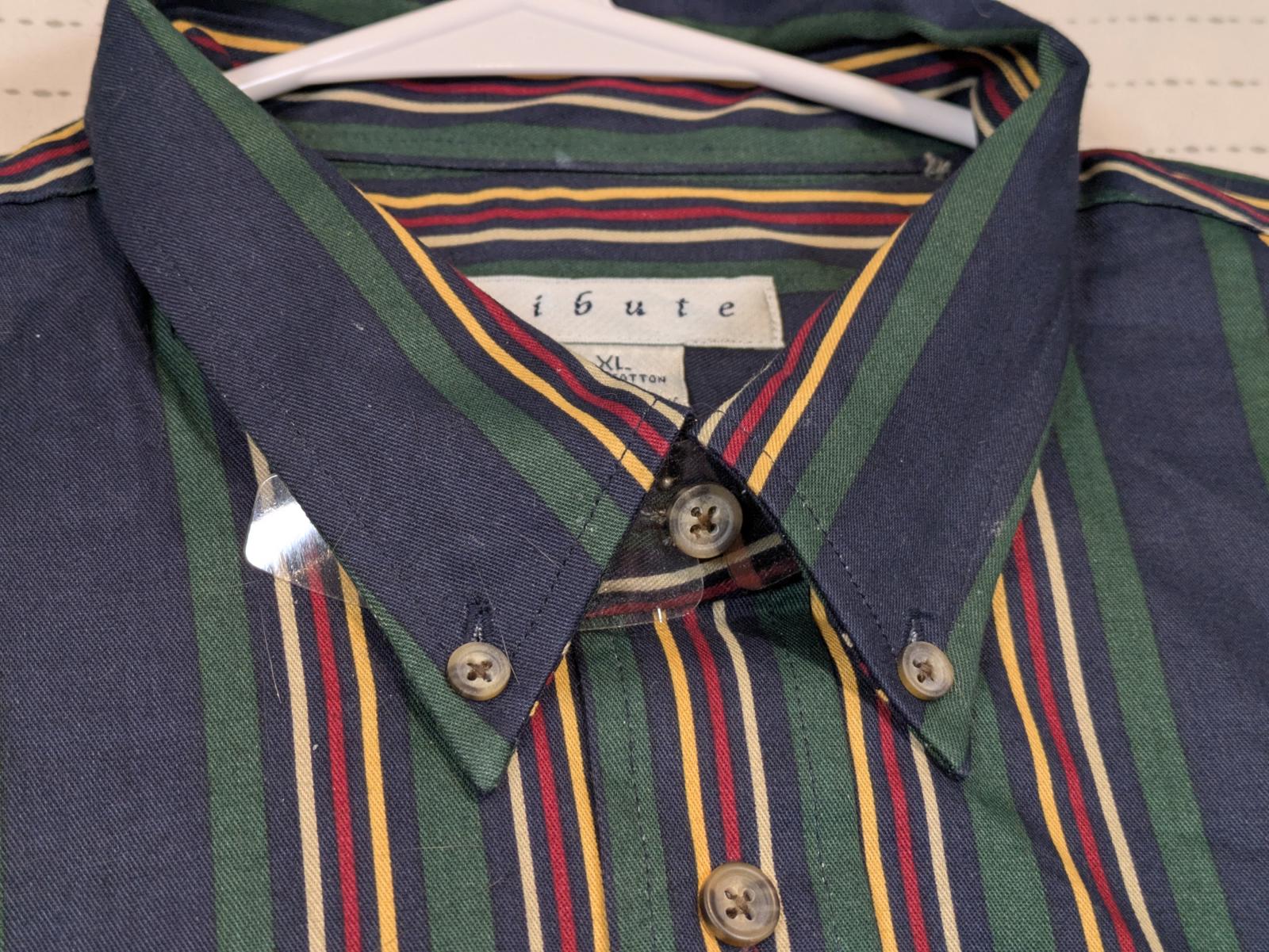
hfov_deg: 37.5
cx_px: 634
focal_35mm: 51
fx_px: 1870
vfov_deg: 28.6
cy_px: 476
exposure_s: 1/60
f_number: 1.89
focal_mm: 5.43
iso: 163
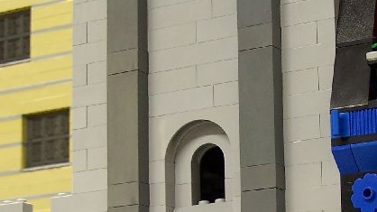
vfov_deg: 9.4
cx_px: 267
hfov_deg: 16.7
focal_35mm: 128
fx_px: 1279
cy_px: 250
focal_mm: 8
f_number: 3
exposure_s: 1/4
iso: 80
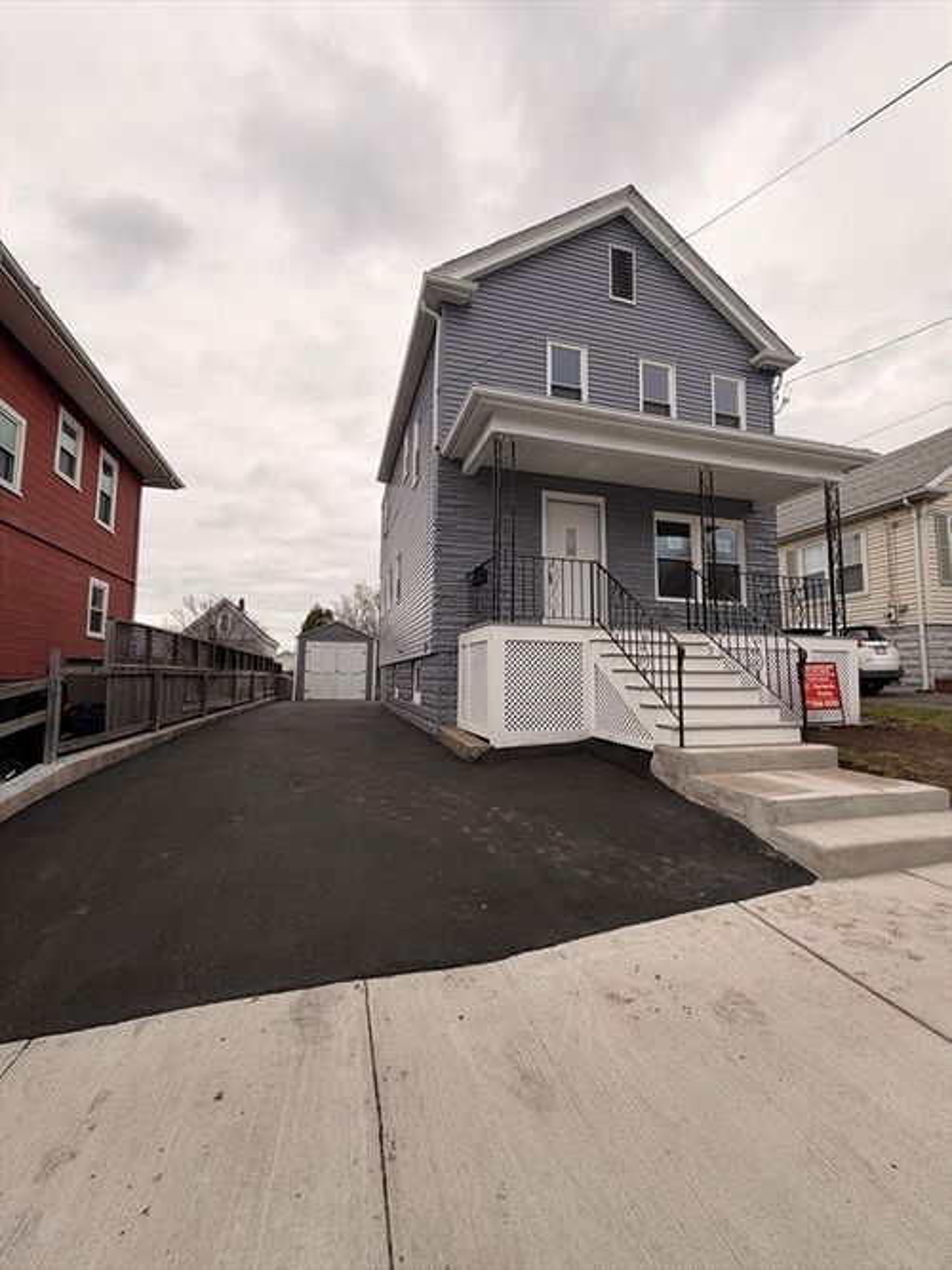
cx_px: 476
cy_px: 635
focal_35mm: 14
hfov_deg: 85.7
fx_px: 514
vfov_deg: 102.1
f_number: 2.2
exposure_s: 1/254
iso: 40
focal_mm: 2.22
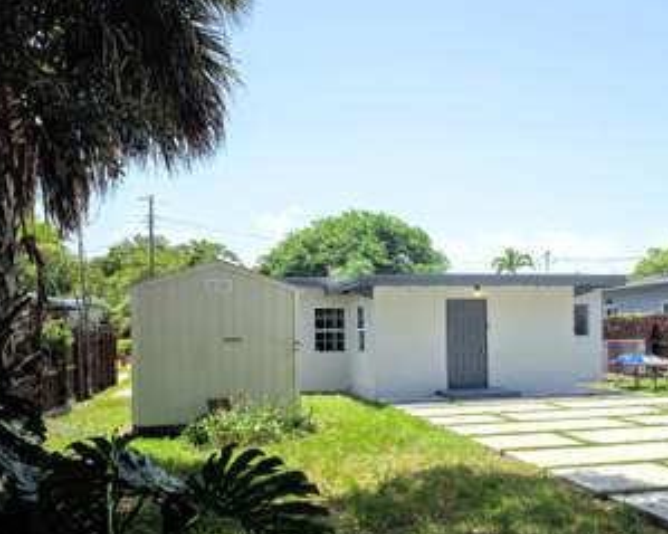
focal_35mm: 36
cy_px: 343
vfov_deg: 40.8
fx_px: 711
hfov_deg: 49.7
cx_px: 429
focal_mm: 6.3
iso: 80
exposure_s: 1/4889
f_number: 1.7
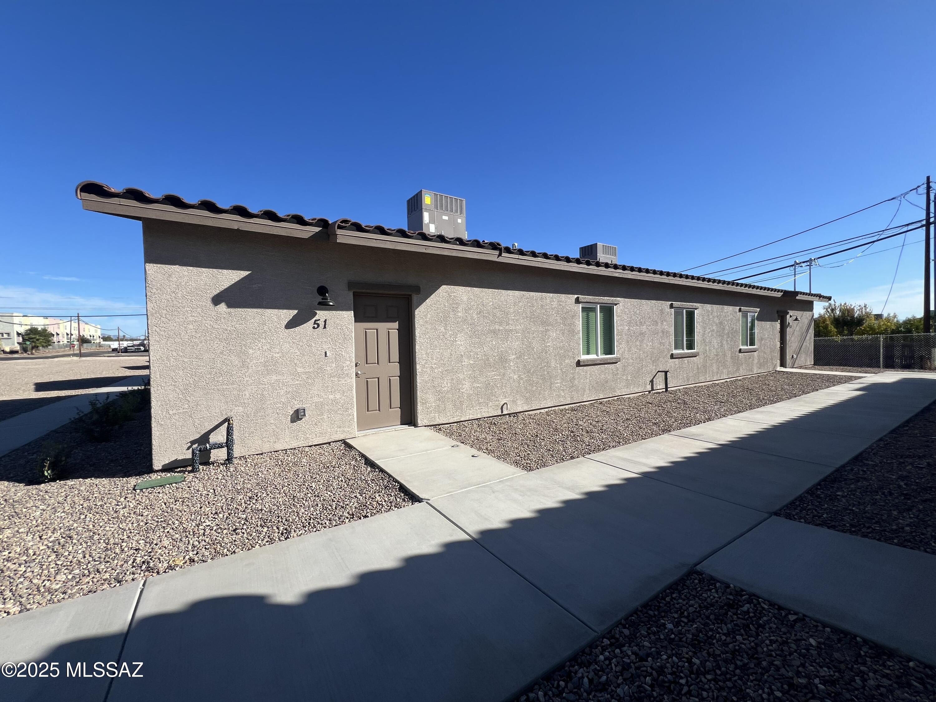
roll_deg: +2.3
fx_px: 352
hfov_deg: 106.2
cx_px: 468
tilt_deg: -5.3
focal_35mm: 13
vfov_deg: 89.9
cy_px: 351
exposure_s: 1/2096
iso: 32
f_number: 1.8
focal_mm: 1.57
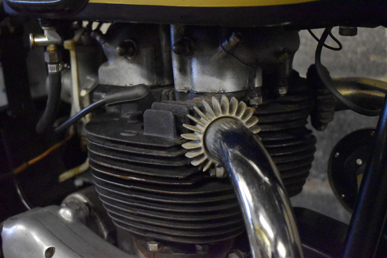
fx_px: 645
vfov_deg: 22.6
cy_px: 129
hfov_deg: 33.4
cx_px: 194
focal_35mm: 60
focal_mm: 40
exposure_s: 1/80
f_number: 4.8
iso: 12800
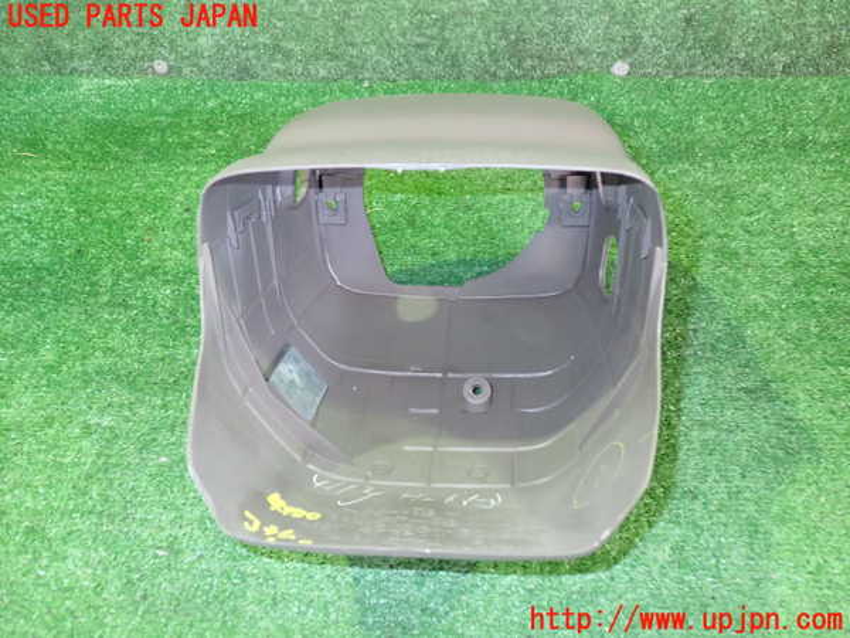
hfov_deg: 60.0
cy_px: 319
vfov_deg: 46.8
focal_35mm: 30
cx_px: 425
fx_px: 737
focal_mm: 5.4
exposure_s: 1/25
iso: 800
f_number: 2.3
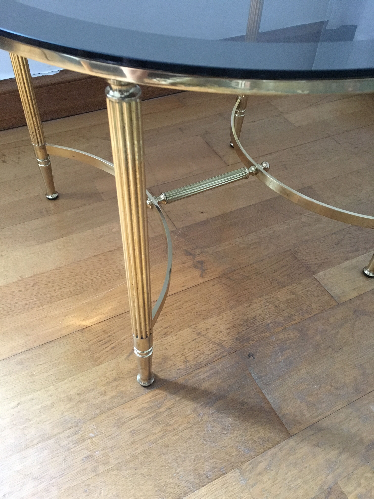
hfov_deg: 48.2
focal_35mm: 29
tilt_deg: -46.1
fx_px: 418
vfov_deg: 61.7
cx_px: 187
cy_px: 250
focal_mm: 4.15
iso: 250
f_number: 2.2
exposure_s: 1/17
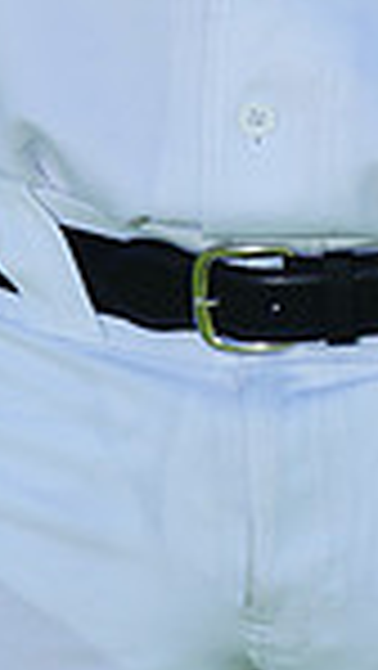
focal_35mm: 709
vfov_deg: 3.0
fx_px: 12612
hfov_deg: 1.7
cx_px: 245
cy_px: -607
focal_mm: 174
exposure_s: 1/250
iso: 200
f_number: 9
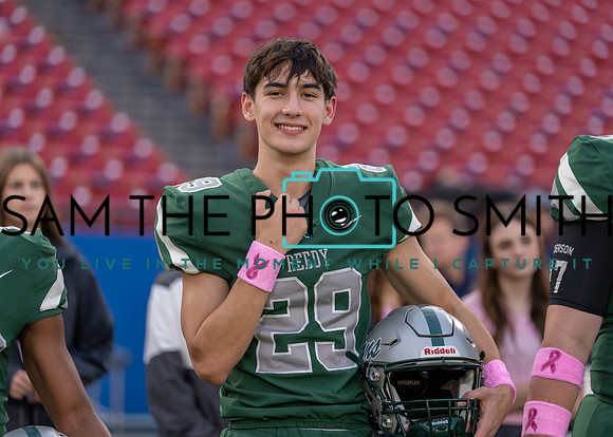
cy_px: 218
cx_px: 306
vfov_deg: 8.9
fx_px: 2796
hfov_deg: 12.5
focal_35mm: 161
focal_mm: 150
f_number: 2.8
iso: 160
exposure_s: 1/320
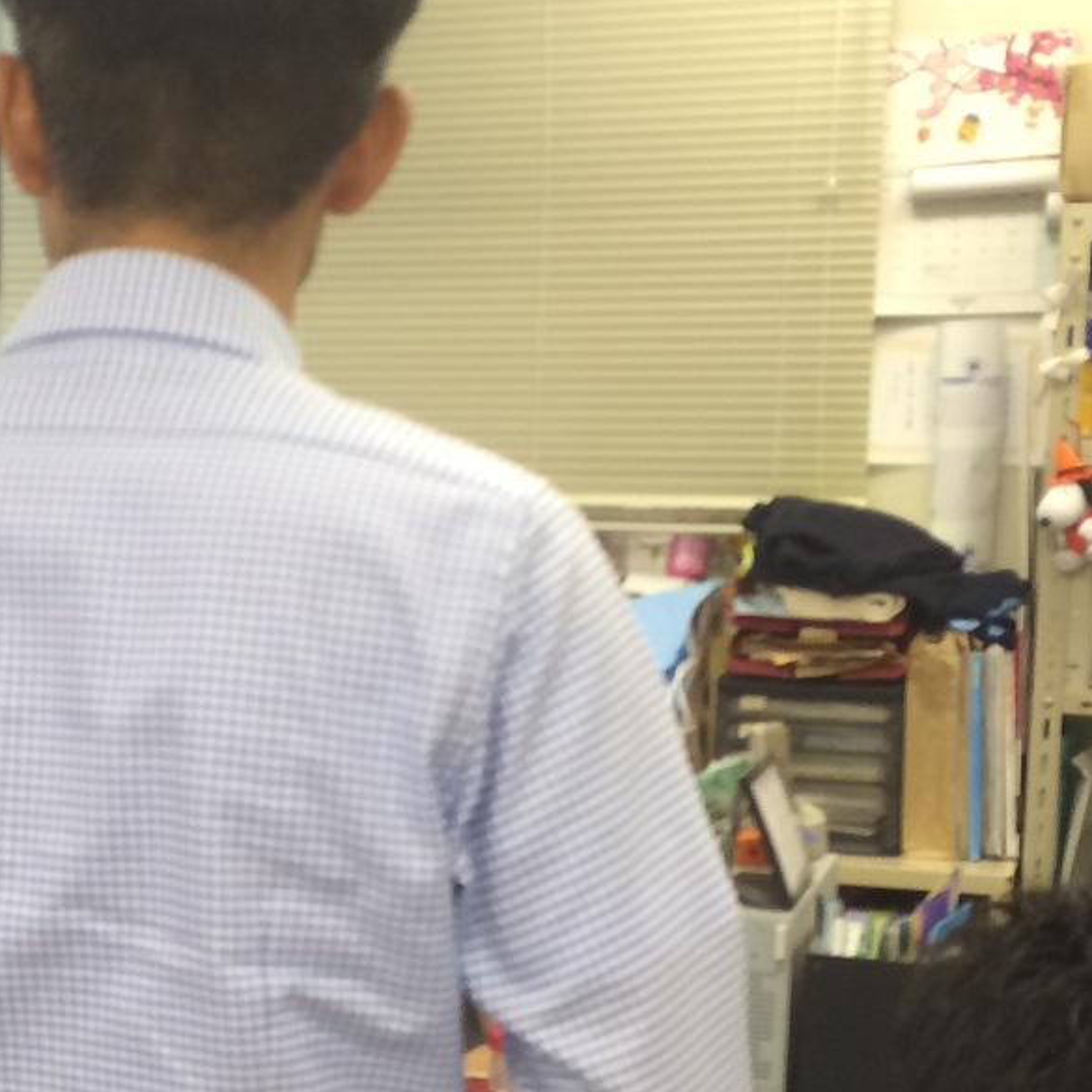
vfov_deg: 23.2
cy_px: 767
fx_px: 2641
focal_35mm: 74
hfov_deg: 22.8
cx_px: 118
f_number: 2.2
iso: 80
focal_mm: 4.12
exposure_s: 1/30
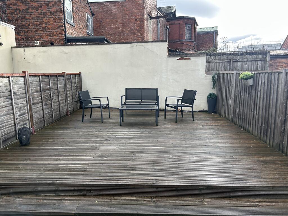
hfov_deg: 67.3
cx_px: 144
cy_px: 108
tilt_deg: -8.5
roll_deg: +1.2
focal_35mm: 26
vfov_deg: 53.1
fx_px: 216
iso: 50
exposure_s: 1/482
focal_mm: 5.7
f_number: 1.5
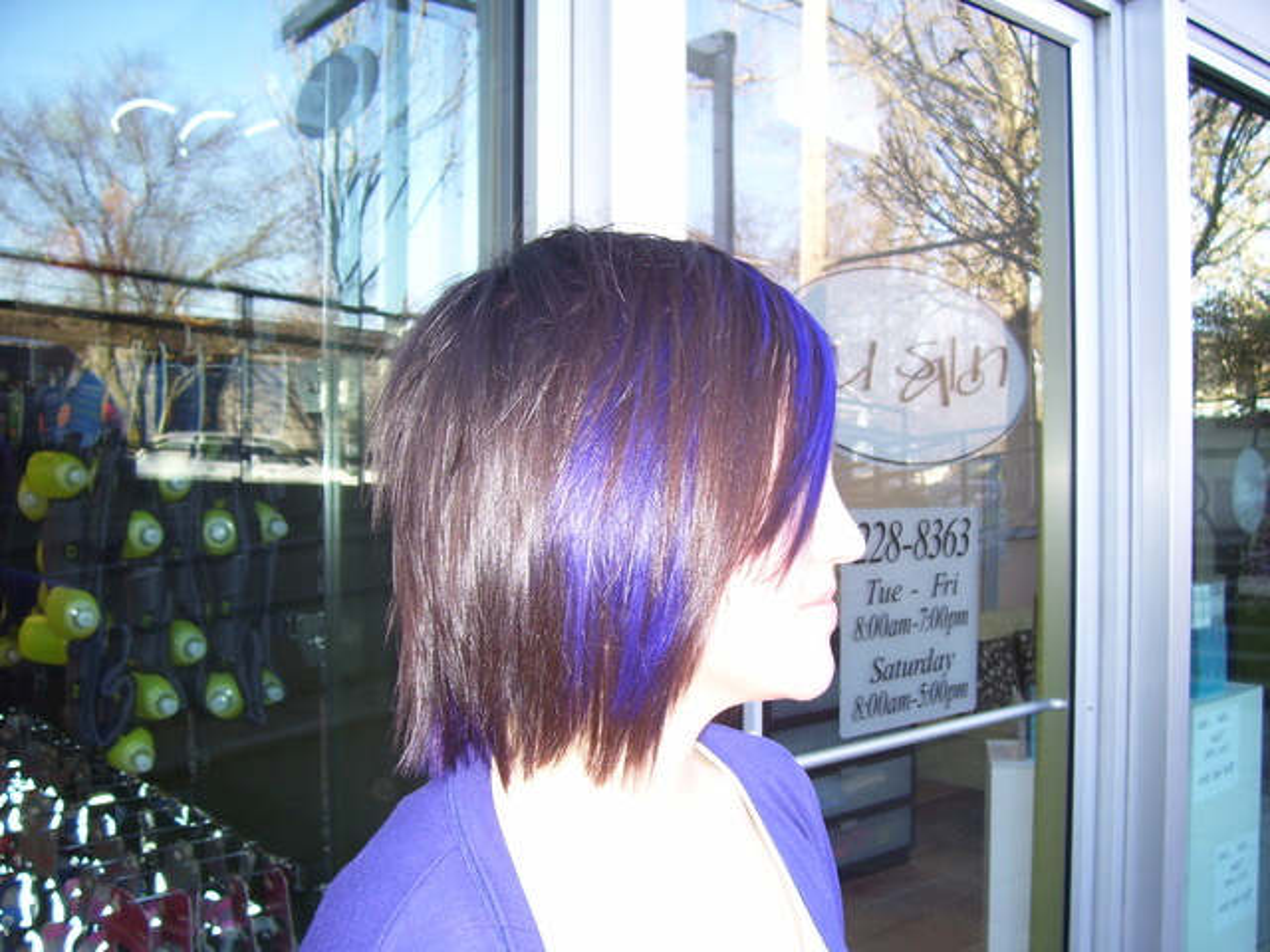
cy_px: 476
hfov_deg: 54.0
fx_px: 1247
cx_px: 635
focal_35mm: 34
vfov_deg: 41.8
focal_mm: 5.6
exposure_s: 1/60
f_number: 2.7
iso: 80
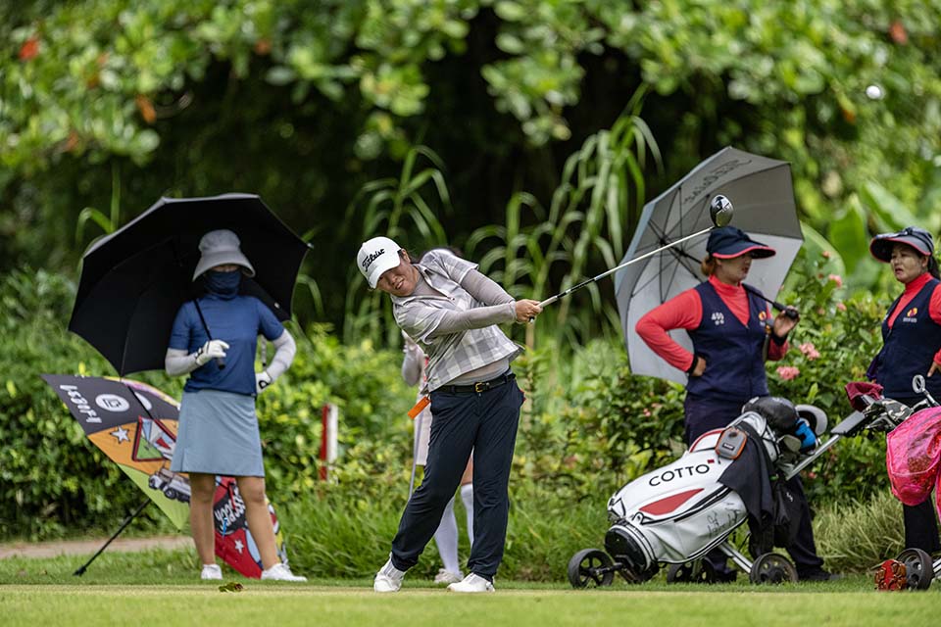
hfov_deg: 5.2
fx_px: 10455
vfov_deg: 3.4
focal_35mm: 400
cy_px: 314
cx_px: 470
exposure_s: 1/8000
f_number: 2.8
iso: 1400
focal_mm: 400
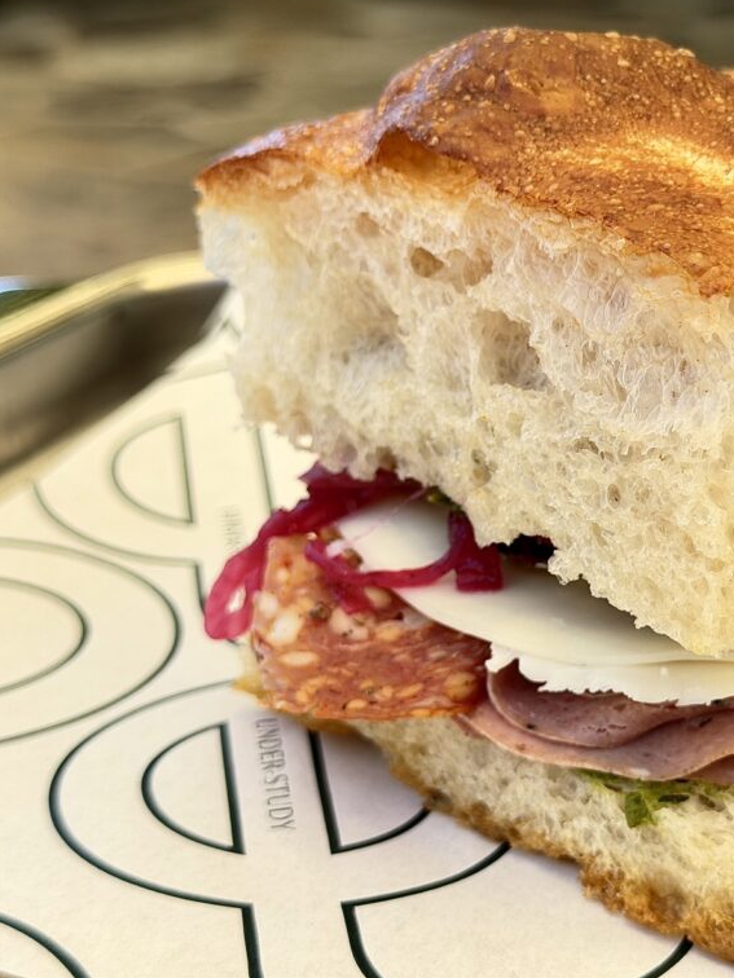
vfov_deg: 29.8
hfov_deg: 22.2
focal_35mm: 65
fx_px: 1838
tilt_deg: -21.5
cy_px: 484
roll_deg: +0.4
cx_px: 617
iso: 80
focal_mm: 6.76
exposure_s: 1/370
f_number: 1.78
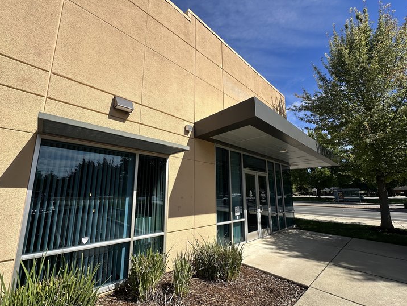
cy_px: 161
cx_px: 196
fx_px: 176
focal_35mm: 15
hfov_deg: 98.1
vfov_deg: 81.7
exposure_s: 1/1689
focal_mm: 2.22
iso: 50
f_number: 2.2
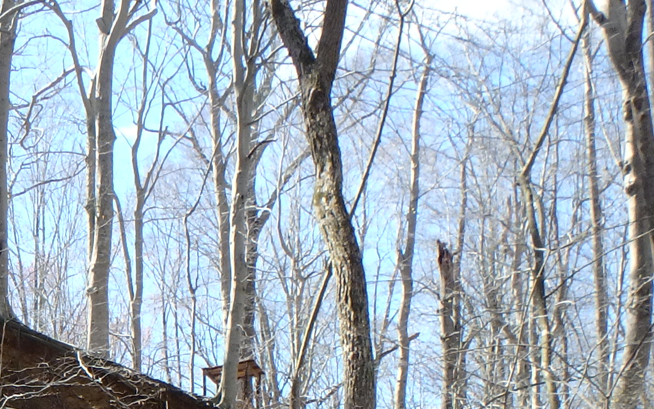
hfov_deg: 26.5
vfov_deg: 14.9
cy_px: 778
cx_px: 13
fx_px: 1319
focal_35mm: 74
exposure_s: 1/320
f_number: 3.5
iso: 125
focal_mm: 3.7
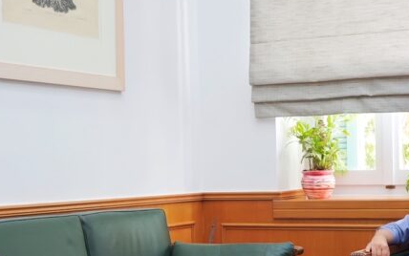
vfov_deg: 16.2
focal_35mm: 80
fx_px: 892
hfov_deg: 25.8
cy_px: 211
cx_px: 205
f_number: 4
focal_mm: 28
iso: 800
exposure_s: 1/160
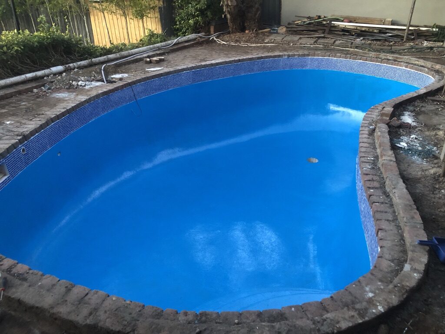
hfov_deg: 63.4
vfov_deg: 49.7
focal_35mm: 28
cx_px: 222
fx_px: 360
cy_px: 167
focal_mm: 3.99
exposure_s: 1/11
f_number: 1.8
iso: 100
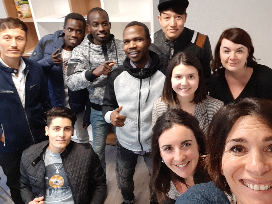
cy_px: 102
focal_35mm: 31
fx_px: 244
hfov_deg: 58.4
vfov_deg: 45.4
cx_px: 136
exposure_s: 1/25
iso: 200
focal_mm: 3.75
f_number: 2
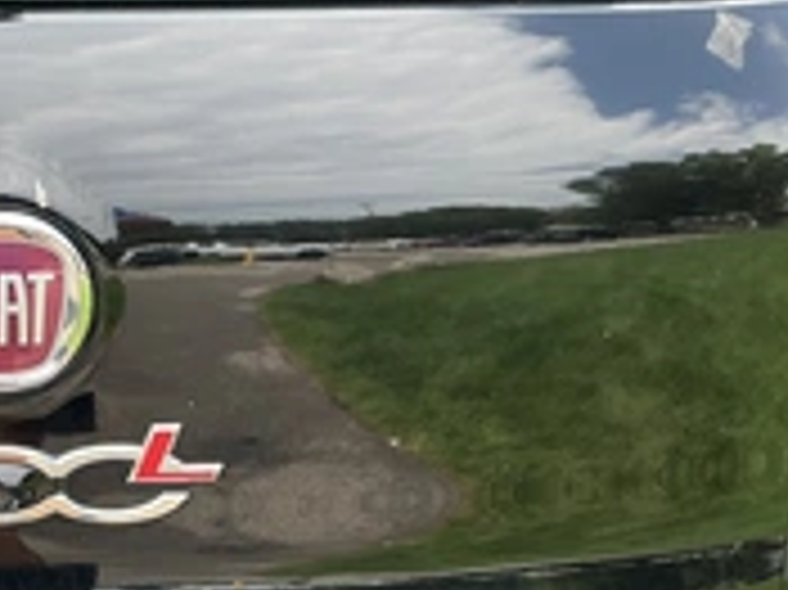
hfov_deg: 28.1
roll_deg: +0.7
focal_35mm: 64
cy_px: 545
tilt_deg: -32.8
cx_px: -36
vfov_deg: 22.3
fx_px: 1456
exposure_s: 1/215
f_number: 1.8
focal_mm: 3
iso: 25
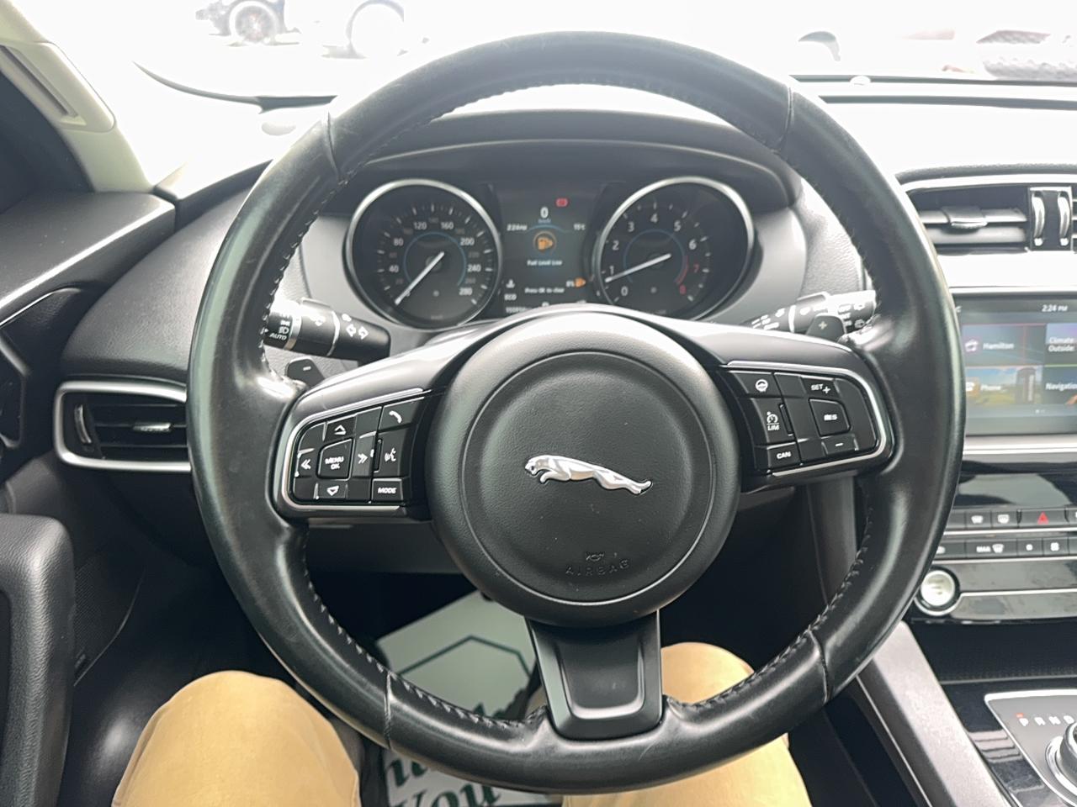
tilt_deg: -29.0
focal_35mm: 24
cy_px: 404
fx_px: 747
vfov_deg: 56.8
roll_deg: +0.0
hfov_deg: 71.6
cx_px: 538
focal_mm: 6.76
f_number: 1.78
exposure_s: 1/60
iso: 50
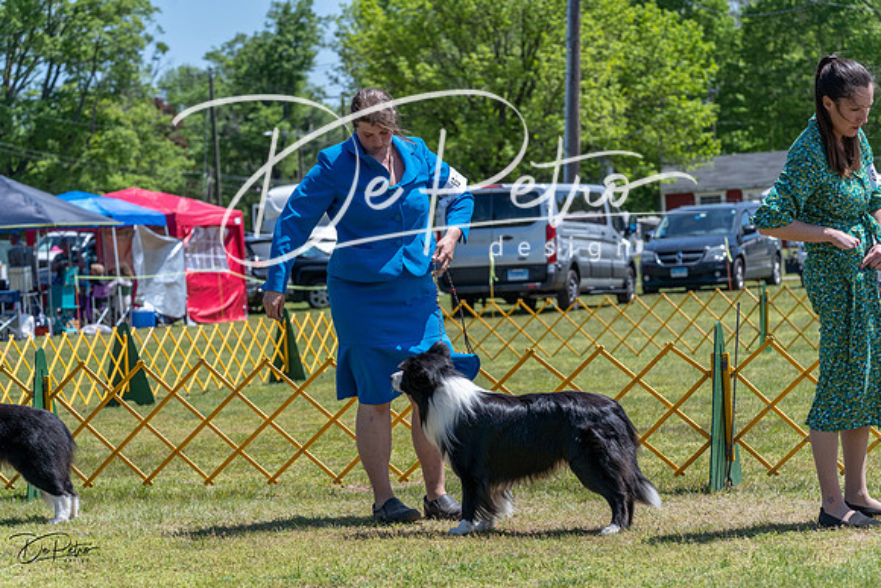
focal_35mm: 123
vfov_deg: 11.2
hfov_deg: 16.6
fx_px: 3011
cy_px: 294
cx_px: 440
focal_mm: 123
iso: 800
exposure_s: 1/1600
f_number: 7.1
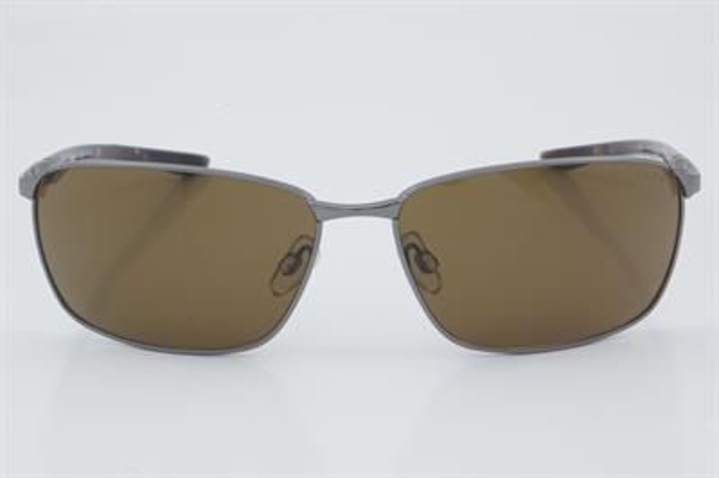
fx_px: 1646
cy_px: 239
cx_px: 360
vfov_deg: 16.5
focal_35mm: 82
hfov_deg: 24.6
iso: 100
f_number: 32
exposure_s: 1/3
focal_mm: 55
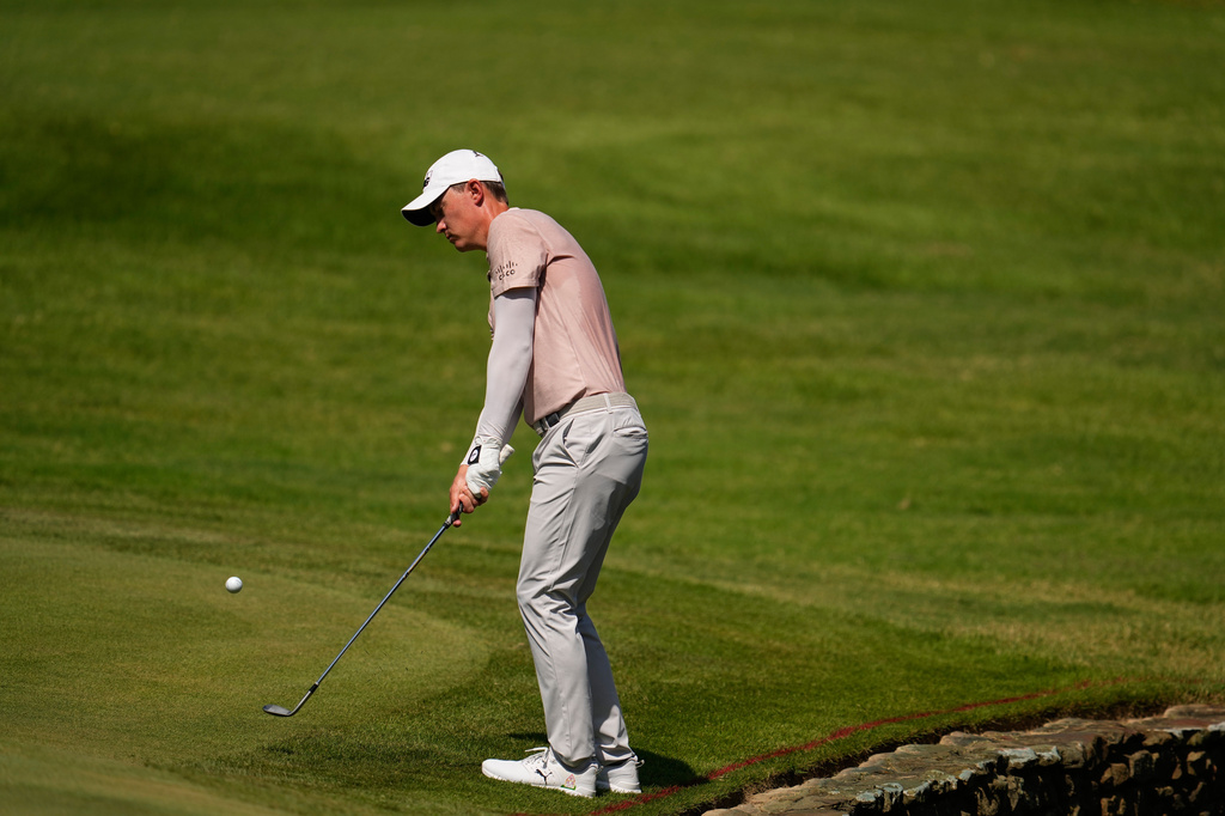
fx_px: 19048
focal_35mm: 560
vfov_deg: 2.5
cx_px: 612
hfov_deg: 3.7
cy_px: 408
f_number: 4
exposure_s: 1/5000
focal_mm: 560
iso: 320
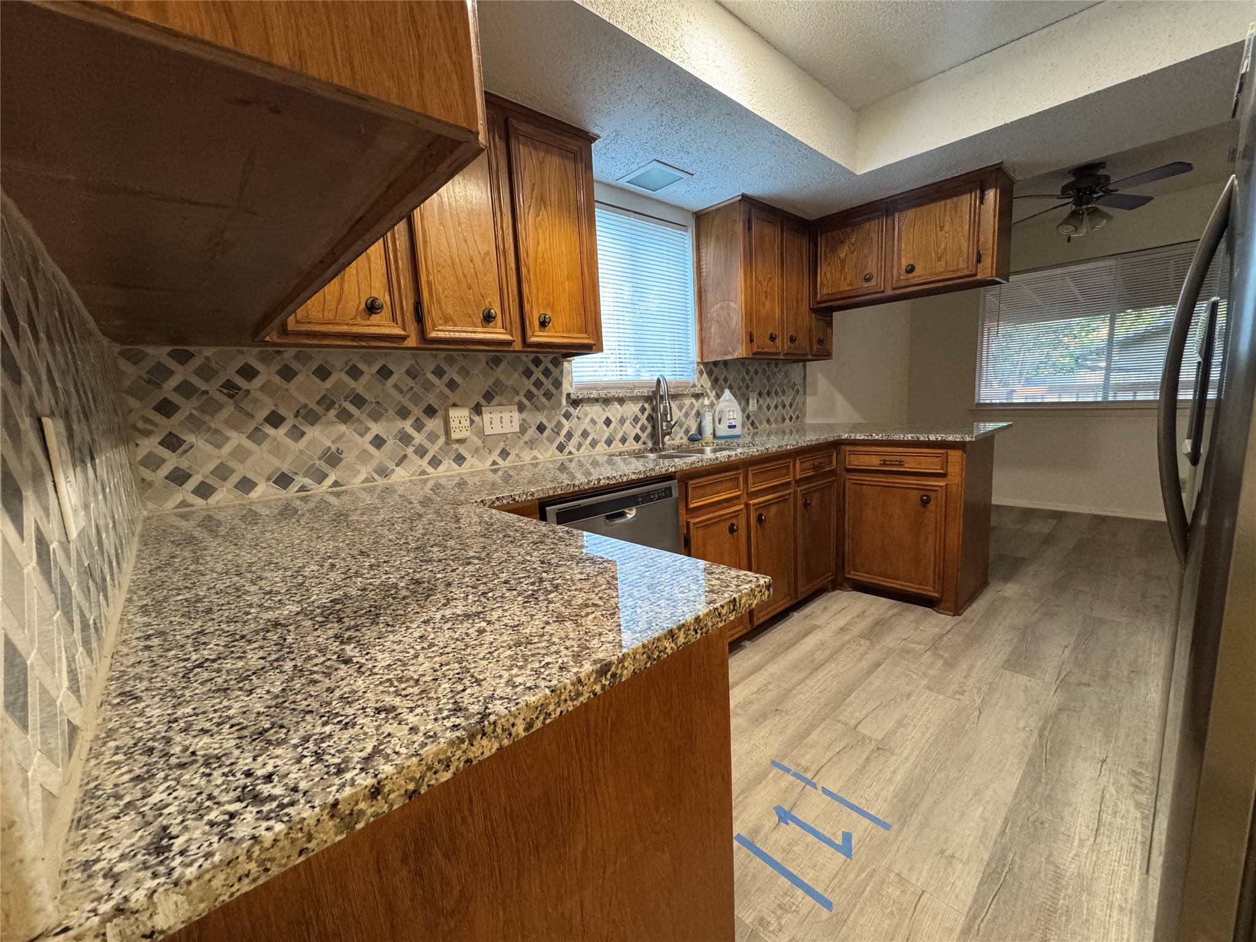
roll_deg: +3.0
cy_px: 471
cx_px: 628
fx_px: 508
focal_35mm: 14
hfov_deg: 102.1
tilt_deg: -9.5
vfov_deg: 85.7
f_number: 2.2
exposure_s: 1/60
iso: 500
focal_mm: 2.22
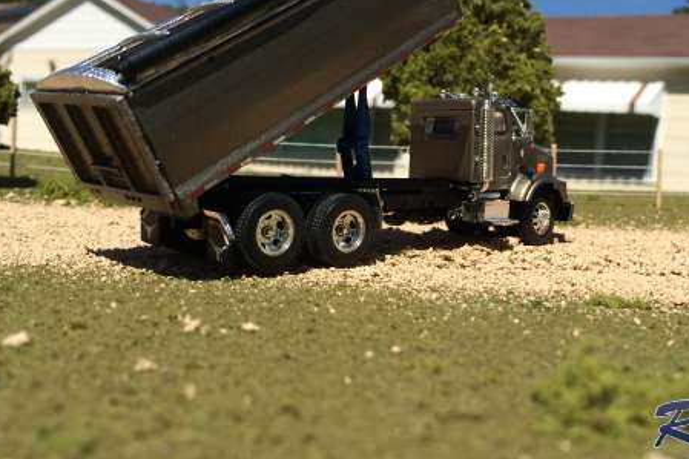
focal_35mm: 43
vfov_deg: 31.0
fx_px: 823
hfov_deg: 44.9
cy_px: 167
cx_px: 450
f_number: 2.2
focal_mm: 4.15
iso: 32
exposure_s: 1/3165
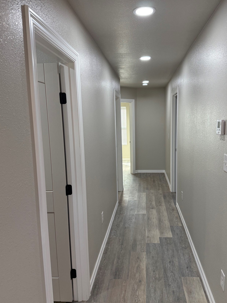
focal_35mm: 28
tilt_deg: -9.0
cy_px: 153
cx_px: 126
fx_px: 245
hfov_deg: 49.6
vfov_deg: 63.5
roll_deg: +1.5
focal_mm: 6.76
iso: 200
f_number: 1.78
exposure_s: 1/121
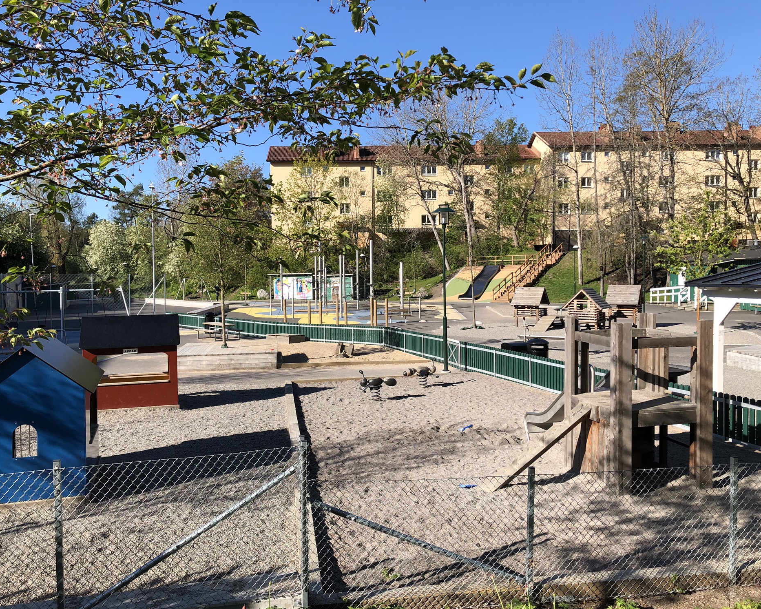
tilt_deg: -3.2
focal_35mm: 30
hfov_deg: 58.7
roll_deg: +0.6
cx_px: 360
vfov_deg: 48.5
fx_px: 676
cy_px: 303
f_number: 1.8
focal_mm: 4
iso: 20
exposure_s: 1/1412
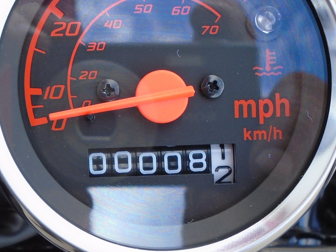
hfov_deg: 22.9
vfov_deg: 17.4
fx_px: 825
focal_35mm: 85
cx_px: 108
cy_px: 119
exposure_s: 1/100
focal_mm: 6.4
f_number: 3.8
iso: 100
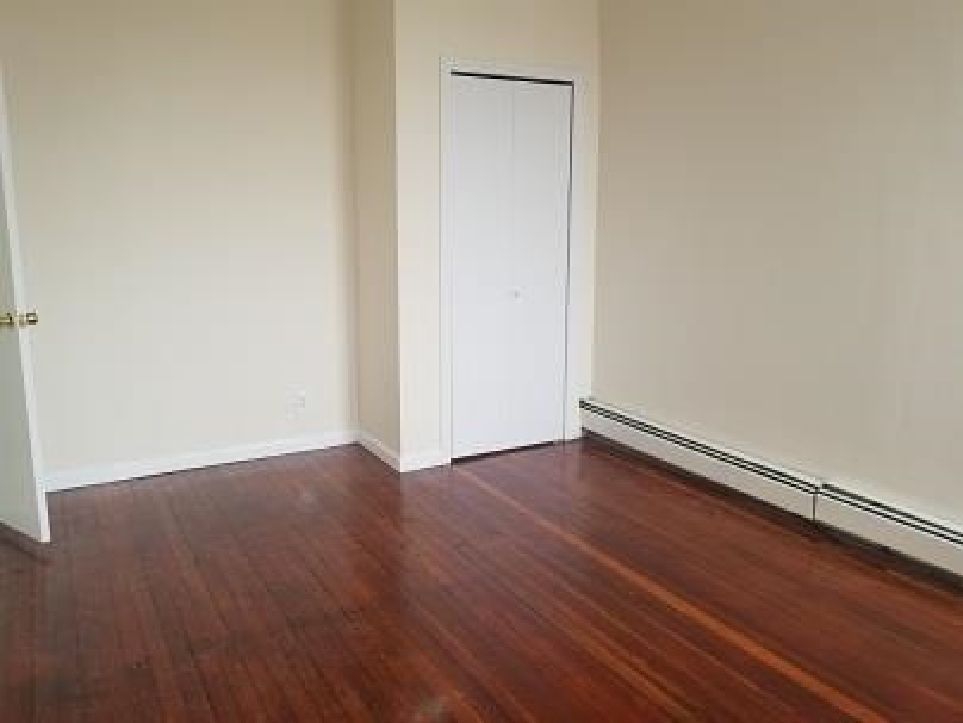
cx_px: 482
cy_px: 362
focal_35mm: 26
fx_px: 723
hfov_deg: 67.3
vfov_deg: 53.1
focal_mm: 4.25
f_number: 1.7
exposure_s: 1/50
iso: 80
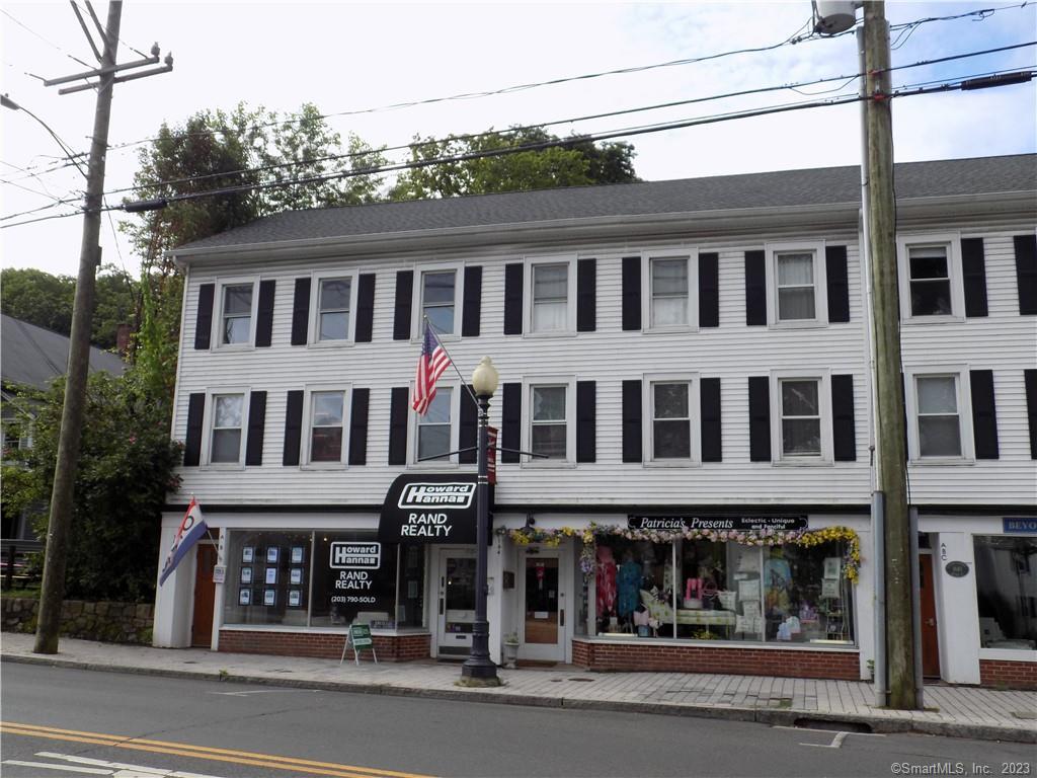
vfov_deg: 46.8
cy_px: 389
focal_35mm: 30
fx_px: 899
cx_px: 518
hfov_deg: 60.0
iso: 80
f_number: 3.3
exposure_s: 1/500
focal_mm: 5.3
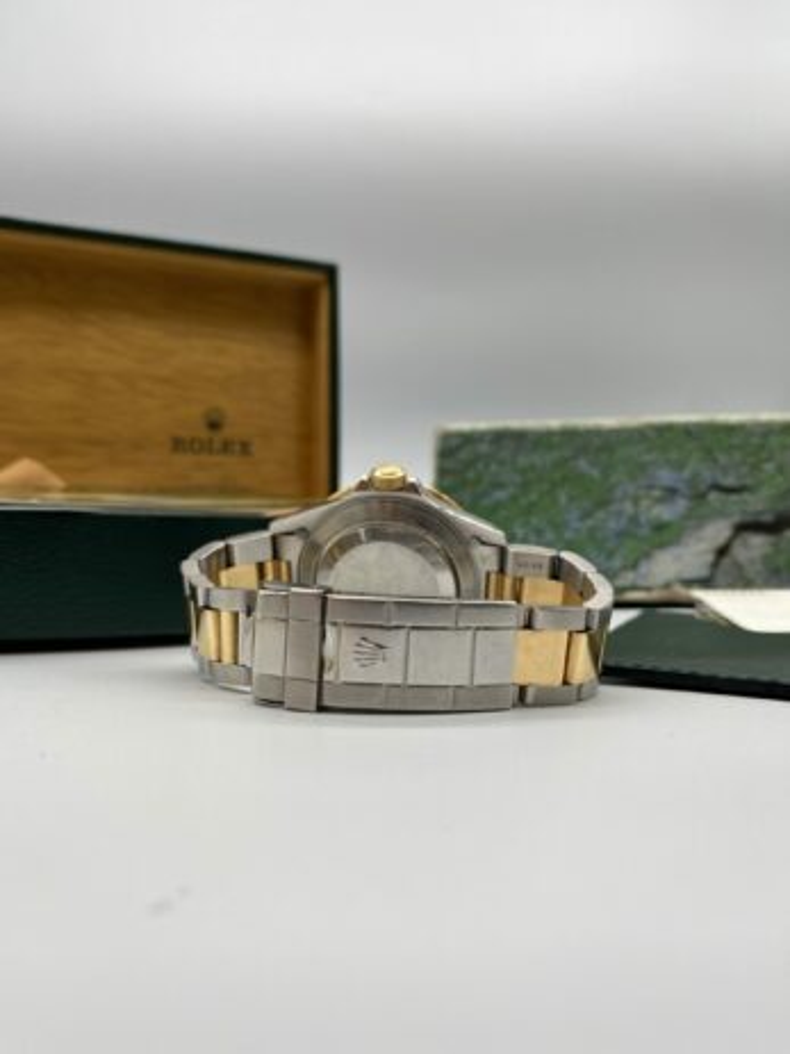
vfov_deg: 69.4
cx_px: 395
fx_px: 761
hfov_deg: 54.9
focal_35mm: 25
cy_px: 527
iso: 32
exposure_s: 1/242
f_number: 1.8
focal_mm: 4.25
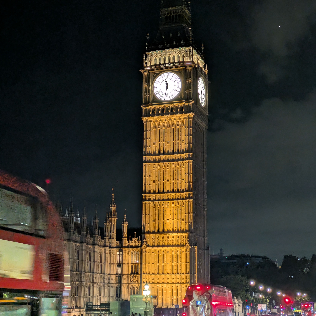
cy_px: 153
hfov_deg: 28.2
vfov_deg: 28.2
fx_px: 630
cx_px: 157
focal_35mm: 61
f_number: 1.89
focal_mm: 5.43
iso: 231
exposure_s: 1/33.3
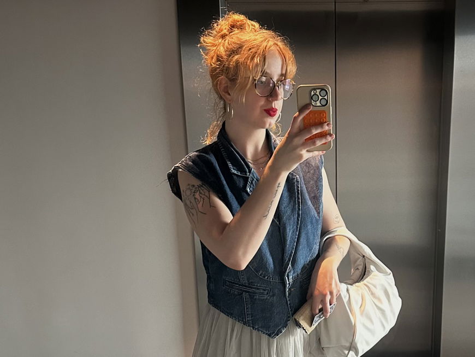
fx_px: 329
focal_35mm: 24
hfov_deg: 71.6
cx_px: 238
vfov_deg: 56.8
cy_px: 178
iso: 500
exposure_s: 1/60
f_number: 1.78
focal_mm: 6.86
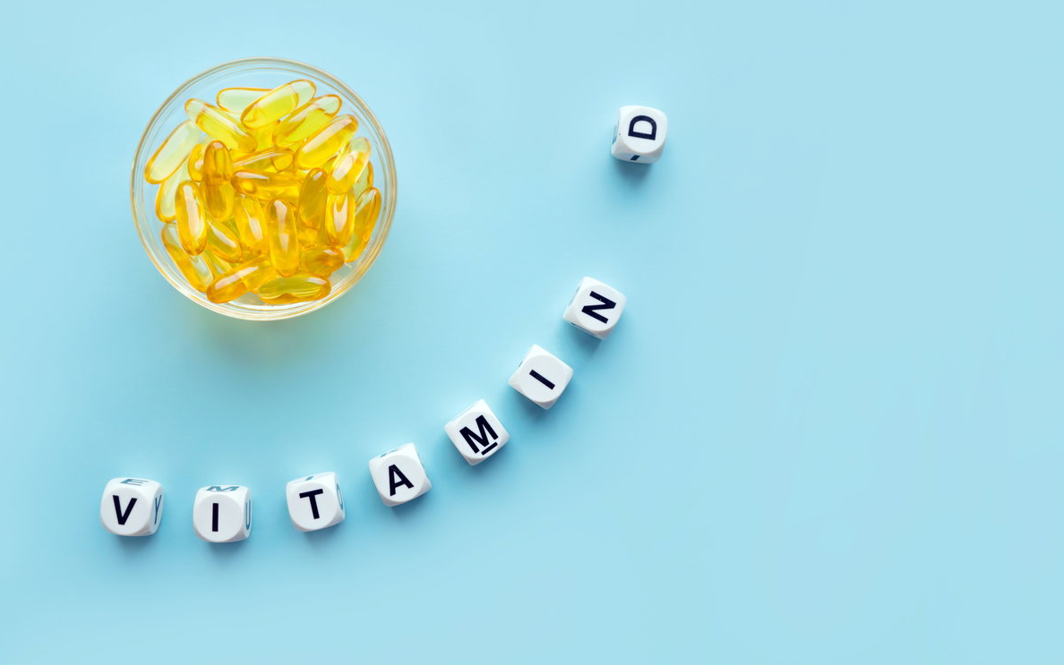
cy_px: 323
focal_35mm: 36
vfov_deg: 35.8
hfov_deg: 54.6
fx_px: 1030
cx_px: 534
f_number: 8
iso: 100
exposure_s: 1/25
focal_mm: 23
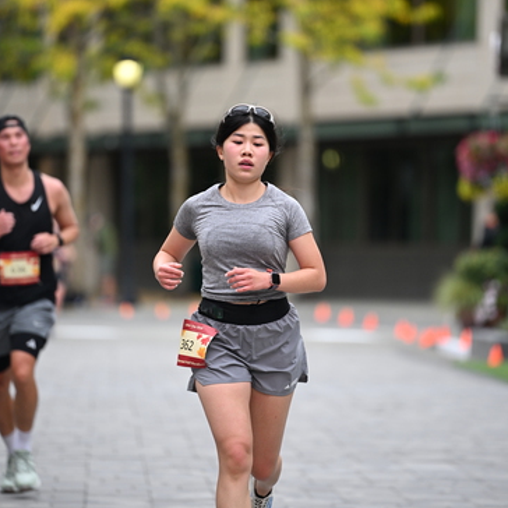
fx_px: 4267
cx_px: 255
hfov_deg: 6.8
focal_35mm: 257
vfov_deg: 6.8
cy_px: 212
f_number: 2.8
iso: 640
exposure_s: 1/2000
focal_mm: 200
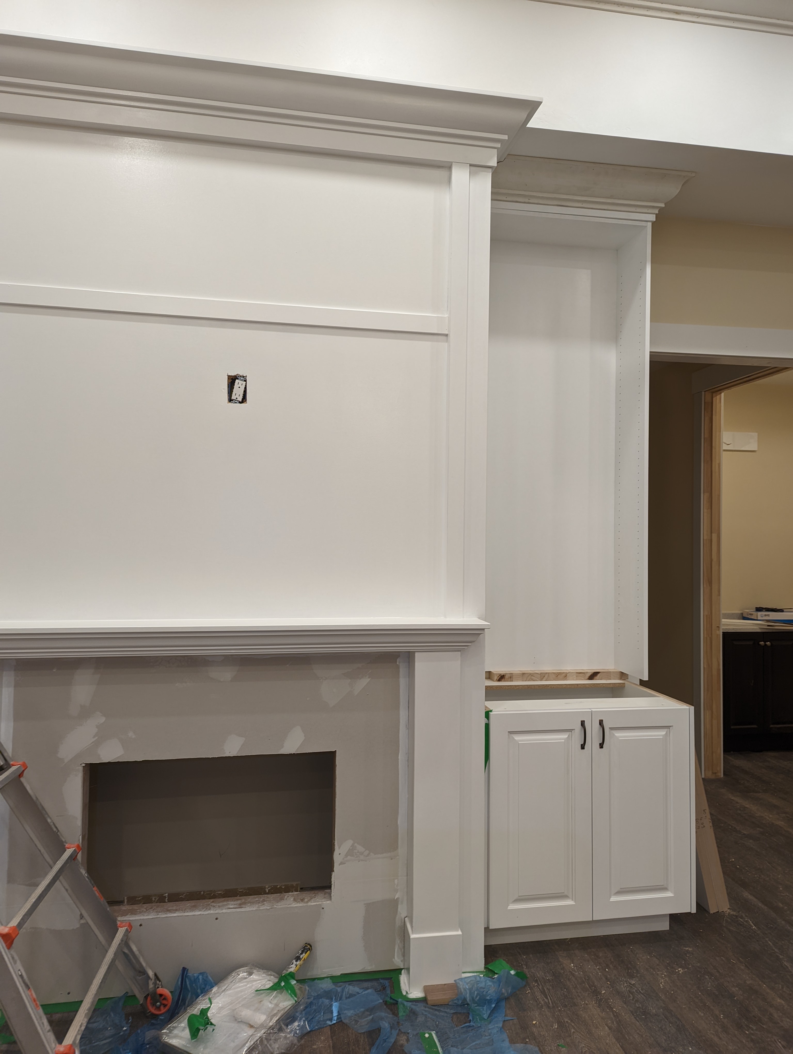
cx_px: 396
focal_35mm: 24
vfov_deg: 71.5
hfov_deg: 56.9
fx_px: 731
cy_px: 527
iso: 69
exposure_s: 1/24
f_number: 1.85
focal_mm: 6.81
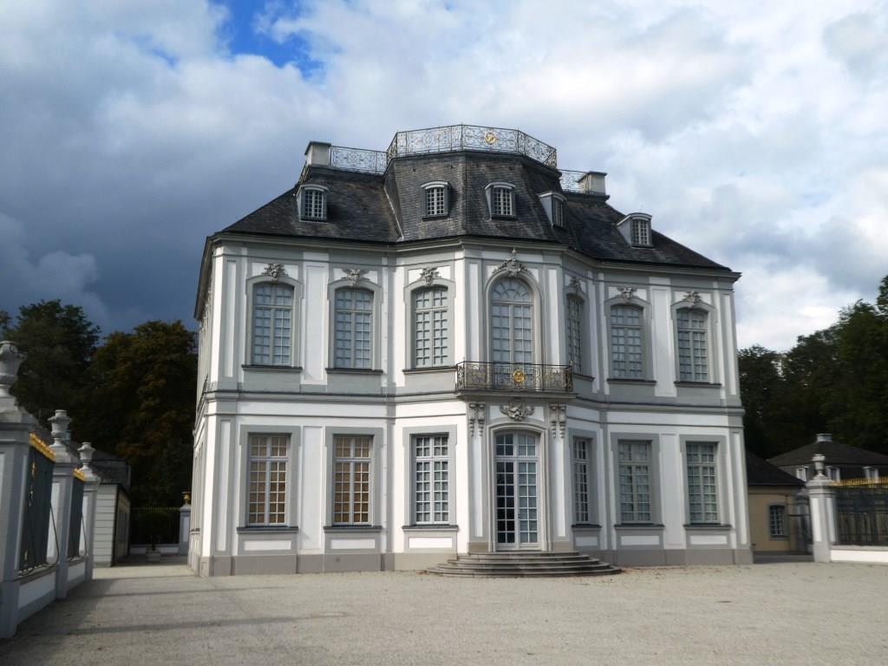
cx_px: 444
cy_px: 333
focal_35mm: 35
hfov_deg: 52.6
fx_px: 898
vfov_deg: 40.7
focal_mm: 6.3
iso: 80
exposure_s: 1/1000
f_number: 3.7
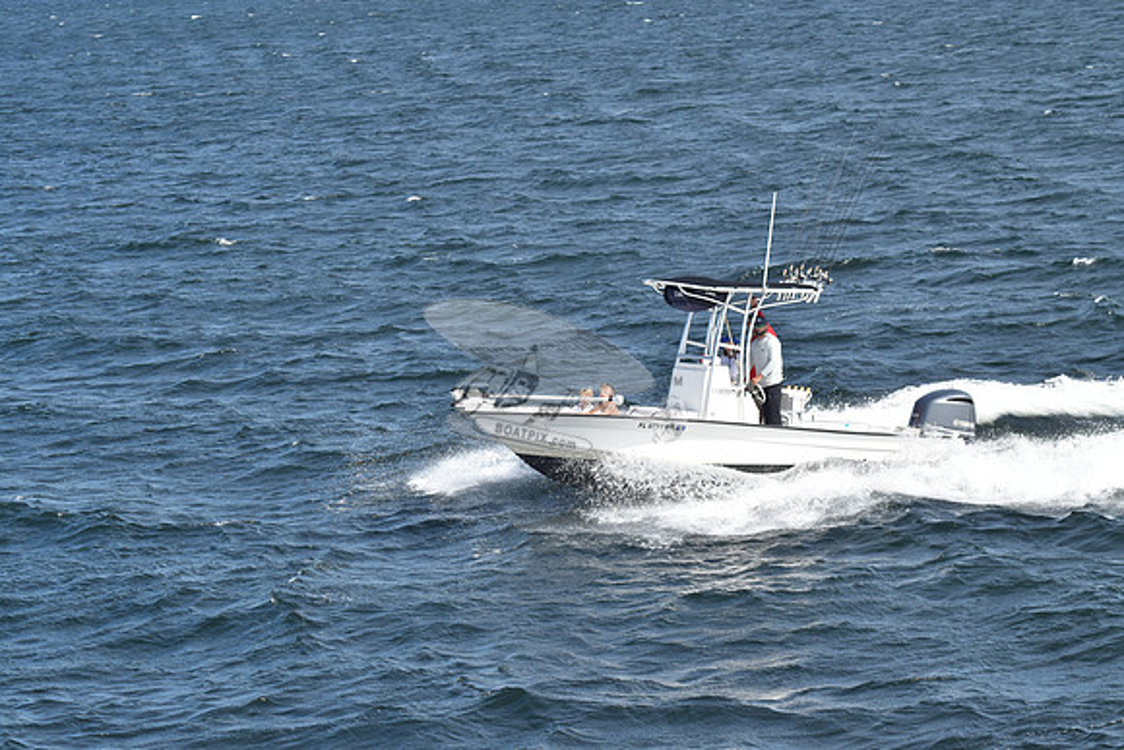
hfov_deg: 15.2
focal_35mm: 135
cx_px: 562
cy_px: 375
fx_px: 4216
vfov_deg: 10.2
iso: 400
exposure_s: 1/1000
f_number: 9.5
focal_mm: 90
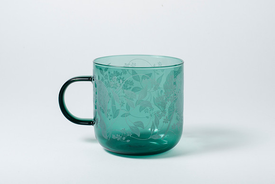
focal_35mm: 79
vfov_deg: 17.4
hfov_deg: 25.8
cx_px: 138
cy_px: 89
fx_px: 600
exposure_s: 1/250
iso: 200
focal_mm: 50
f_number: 16
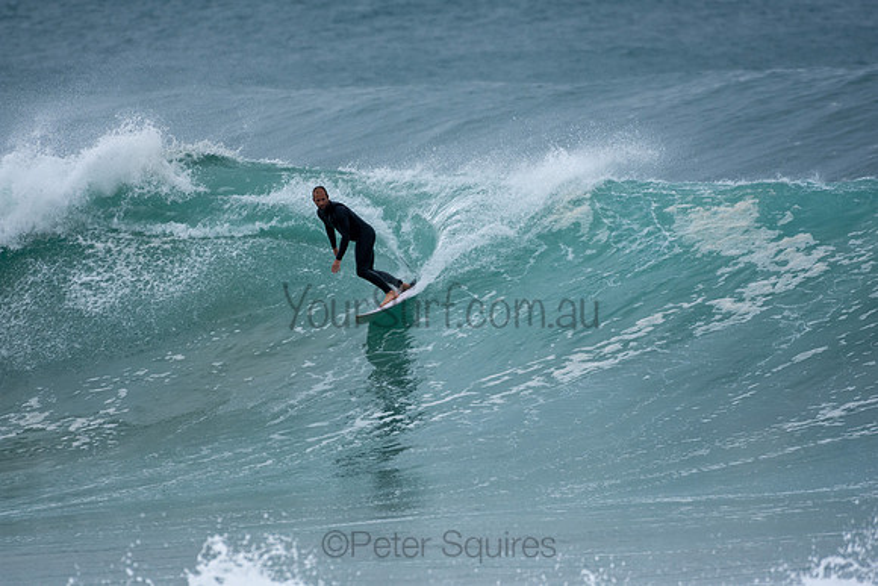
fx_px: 18295
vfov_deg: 1.8
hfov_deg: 2.7
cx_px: 439
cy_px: 293
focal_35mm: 750
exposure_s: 1/1250
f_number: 5.6
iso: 320
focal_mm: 500
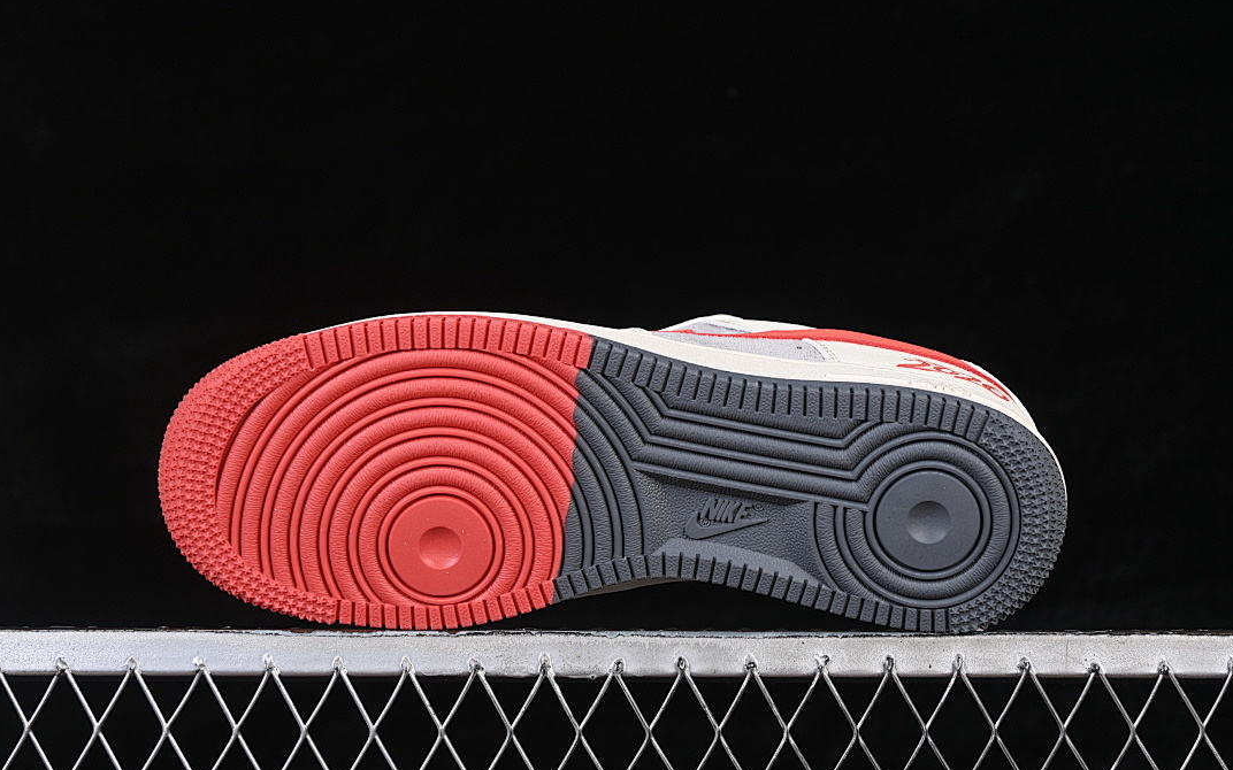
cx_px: 619
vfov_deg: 16.9
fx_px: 2587
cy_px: 371
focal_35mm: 77
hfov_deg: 26.8
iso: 160
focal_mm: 50
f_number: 7.1
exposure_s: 1/80
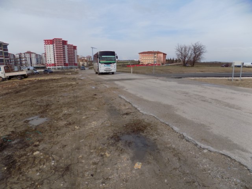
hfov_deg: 73.9
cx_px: 126
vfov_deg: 58.9
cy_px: 94
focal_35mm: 23
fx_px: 167
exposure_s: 1/1250
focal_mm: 4
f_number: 3.1
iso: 80
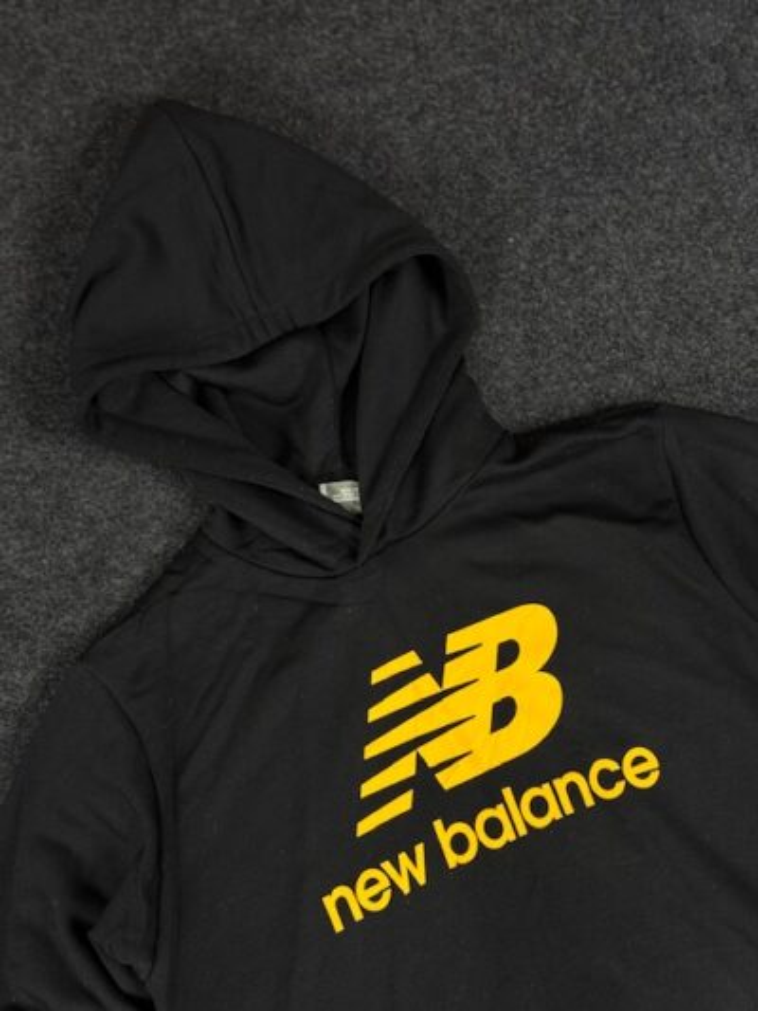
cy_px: 506
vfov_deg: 39.6
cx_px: 379
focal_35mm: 48
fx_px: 1401
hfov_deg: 30.3
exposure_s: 1/50
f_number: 1.78
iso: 50
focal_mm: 6.76
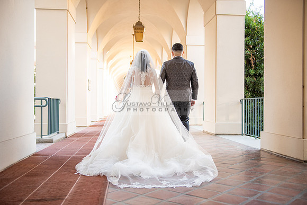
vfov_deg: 36.9
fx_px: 307
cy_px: 102
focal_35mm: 36
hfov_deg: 53.1
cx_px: 154
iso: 500
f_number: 2.8
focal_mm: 36
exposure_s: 1/160
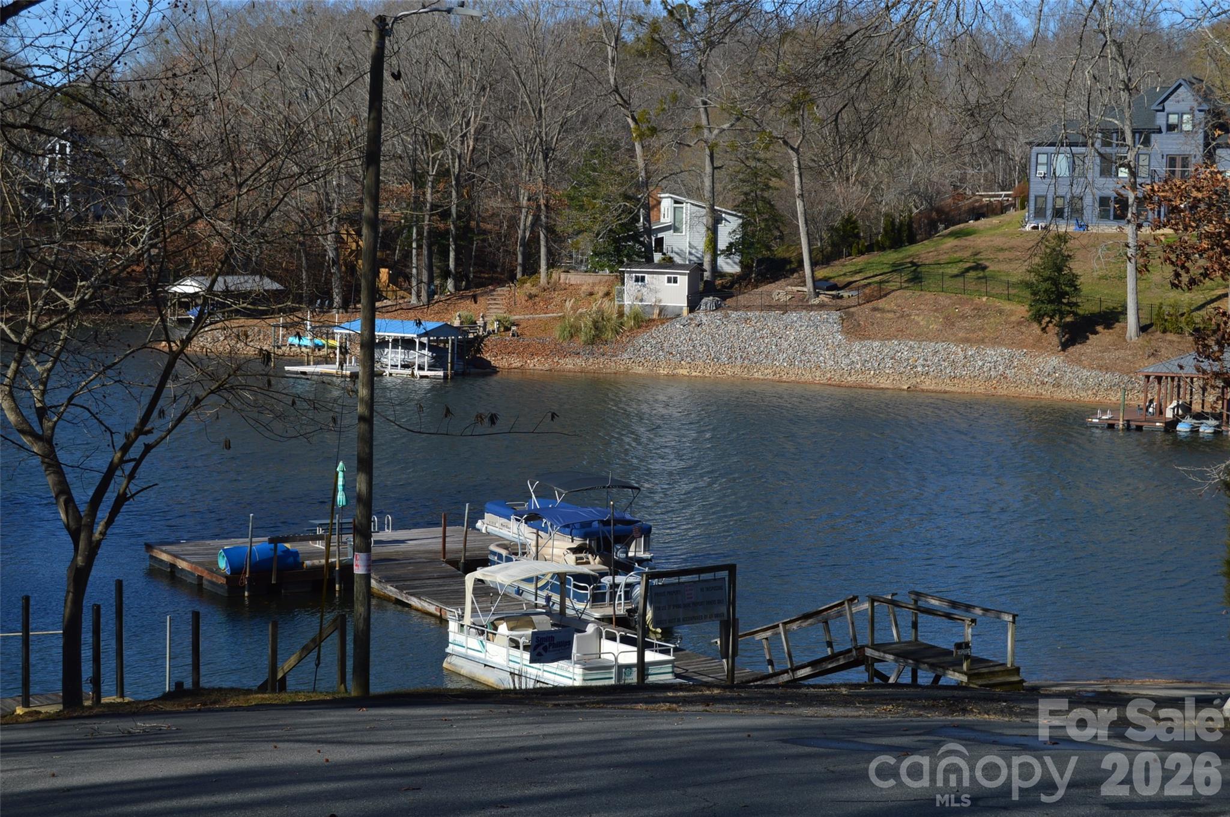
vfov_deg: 21.5
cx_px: 615
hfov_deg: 31.9
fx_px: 2150
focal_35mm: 63
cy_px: 408
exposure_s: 1/250
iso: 100
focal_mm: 42
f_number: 8
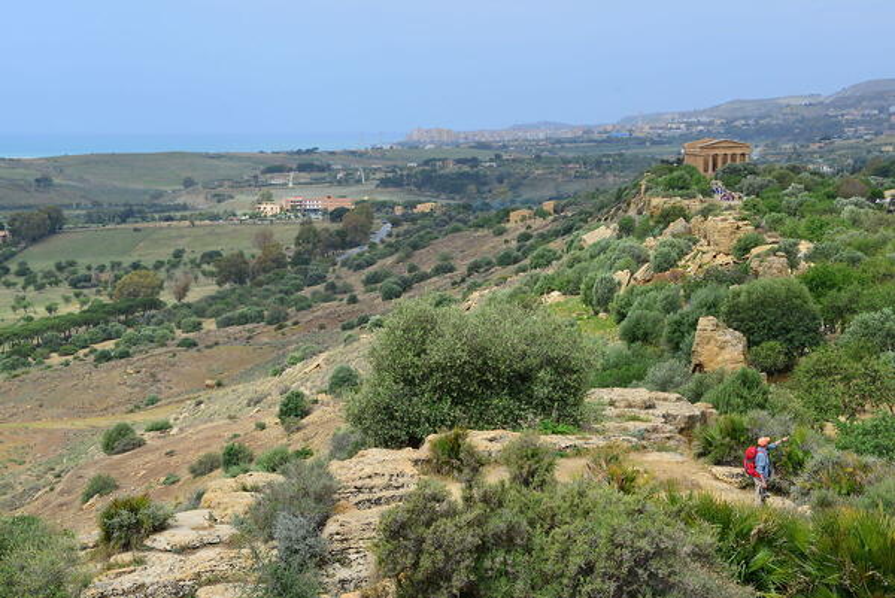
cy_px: 299
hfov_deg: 26.0
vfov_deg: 17.5
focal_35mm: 78
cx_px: 448
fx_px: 1941
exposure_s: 1/250
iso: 200
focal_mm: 78
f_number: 10
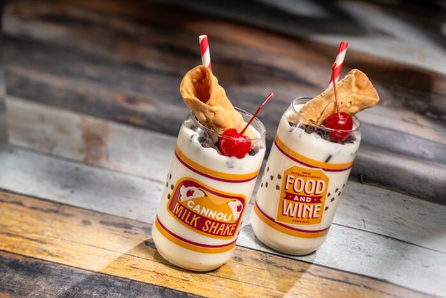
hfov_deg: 23.9
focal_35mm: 85
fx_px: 1053
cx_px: 223
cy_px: 149
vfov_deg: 16.1
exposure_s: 1/200
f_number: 6.3
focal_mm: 85
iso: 50
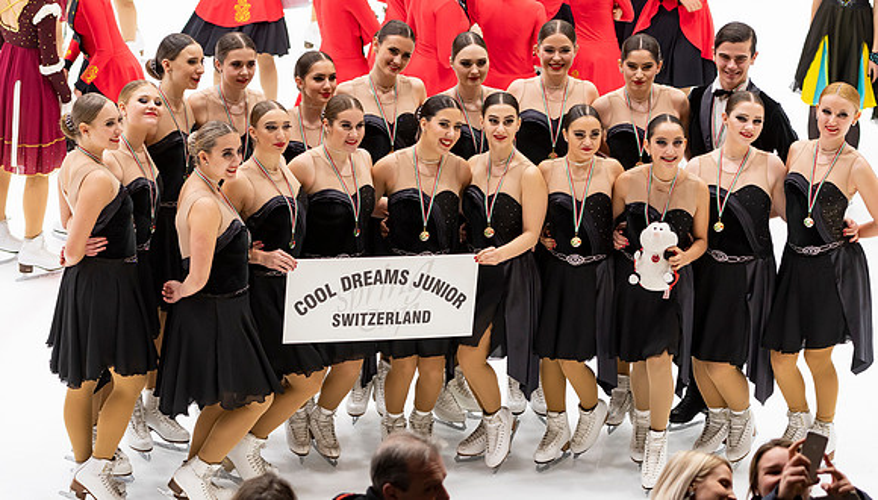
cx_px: 425
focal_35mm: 113
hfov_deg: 18.8
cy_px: 197
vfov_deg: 10.8
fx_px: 2645
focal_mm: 70
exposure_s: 1/100
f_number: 3.5
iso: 800
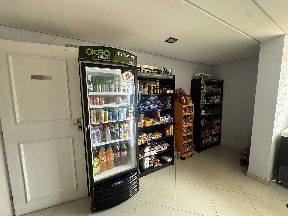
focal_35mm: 14
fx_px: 116
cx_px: 144
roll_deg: -0.1
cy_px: 108
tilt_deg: -6.0
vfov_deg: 85.7
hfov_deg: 102.1
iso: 160
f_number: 2.2
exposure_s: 1/99
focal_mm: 2.22
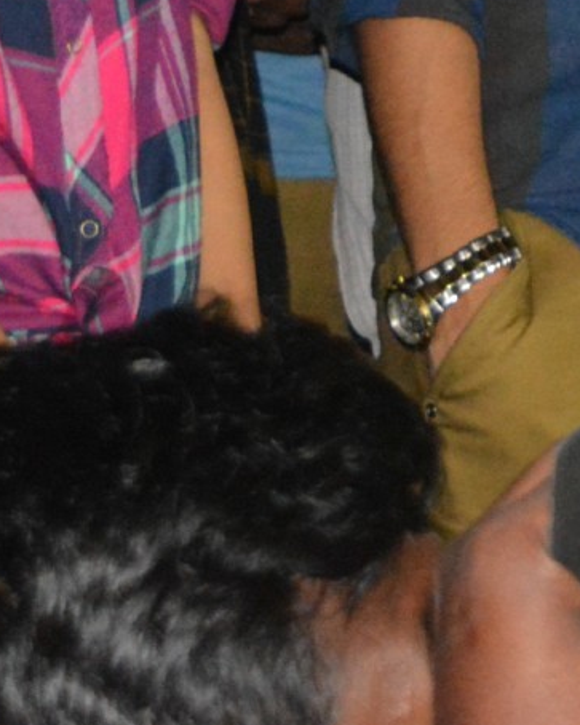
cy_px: -404
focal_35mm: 202
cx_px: 959
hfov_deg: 7.5
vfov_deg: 9.3
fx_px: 4343
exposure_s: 1/60
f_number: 4.2
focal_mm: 29
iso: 3200
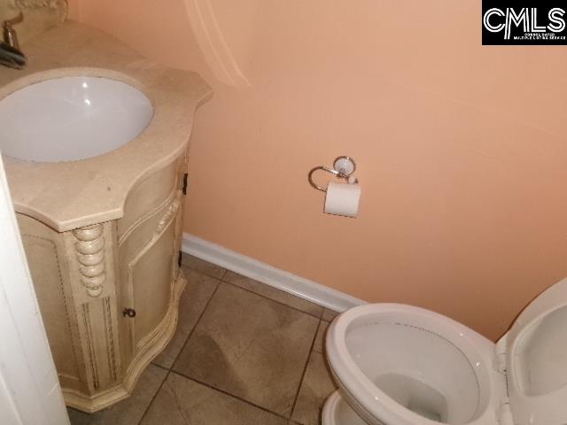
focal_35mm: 28
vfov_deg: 49.7
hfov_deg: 63.4
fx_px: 459
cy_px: 212
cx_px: 284
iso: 200
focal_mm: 5.1
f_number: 3.9
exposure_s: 1/34
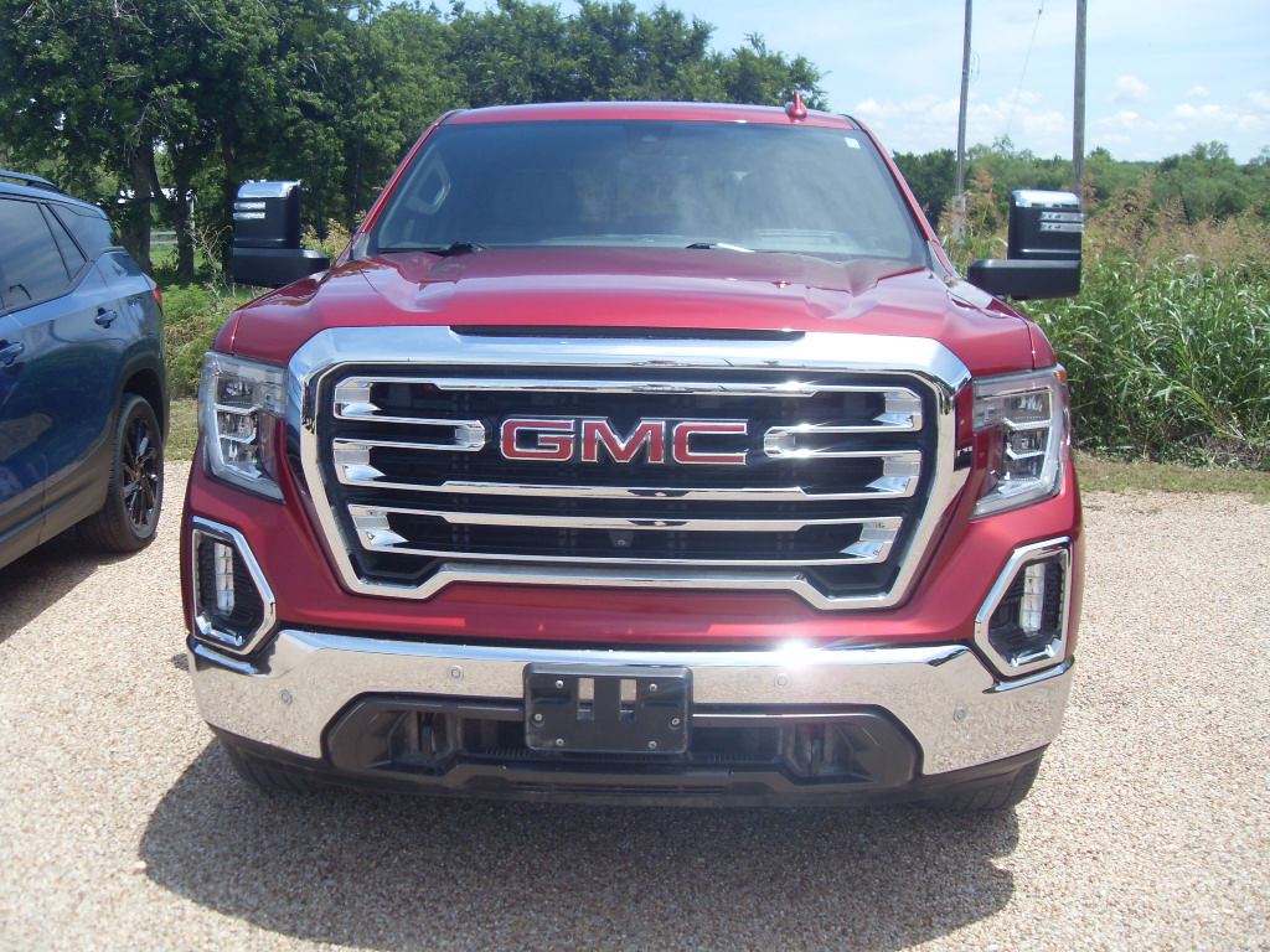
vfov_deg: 38.7
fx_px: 1357
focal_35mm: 37
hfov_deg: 50.1
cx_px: 635
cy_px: 476
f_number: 7
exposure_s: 1/250
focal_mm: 6.3
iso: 80
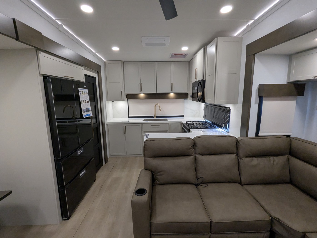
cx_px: 158
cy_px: 119
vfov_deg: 78.2
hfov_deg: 94.4
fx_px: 147
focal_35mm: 16
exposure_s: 1/171
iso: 325
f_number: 2.2
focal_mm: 2.35
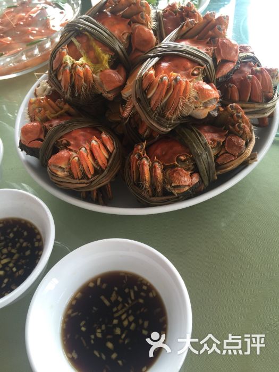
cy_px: 186
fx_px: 312
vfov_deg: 61.7
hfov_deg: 48.2
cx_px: 140
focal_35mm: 29
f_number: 2.2
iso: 32
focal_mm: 4.15
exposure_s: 1/33
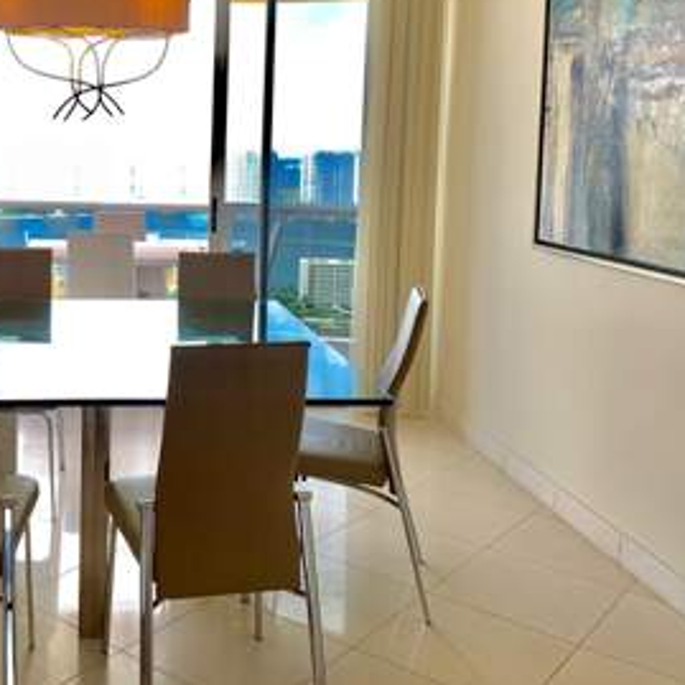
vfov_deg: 40.5
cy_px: 237
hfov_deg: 39.7
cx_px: 166
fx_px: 918
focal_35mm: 41
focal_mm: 4.25
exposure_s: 1/122
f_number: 1.8
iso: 25
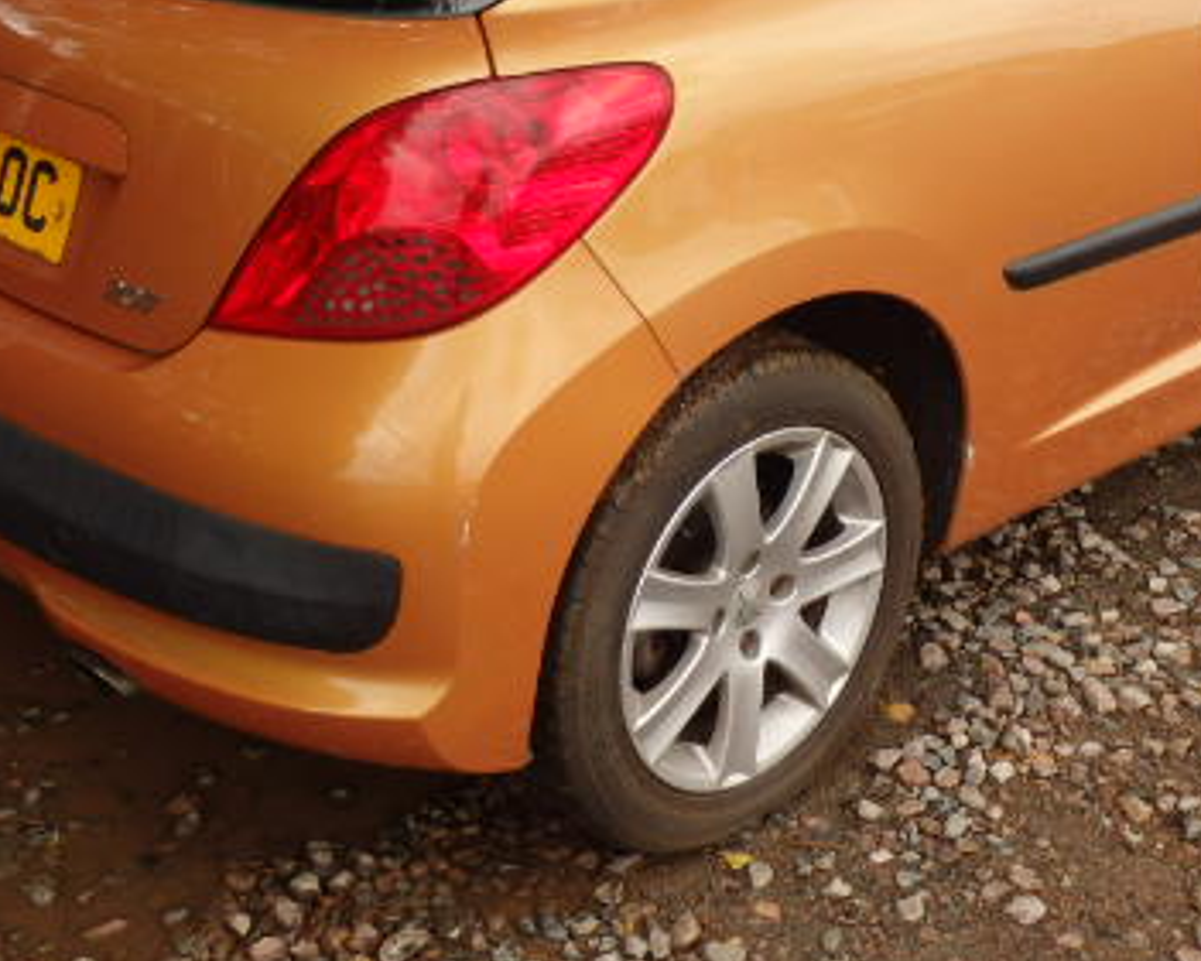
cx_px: 701
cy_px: 239
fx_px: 2027
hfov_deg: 32.9
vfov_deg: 26.3
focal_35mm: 57
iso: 125
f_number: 4.2
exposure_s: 1/160
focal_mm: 5.7
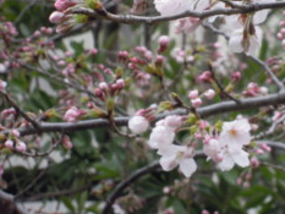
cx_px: 229
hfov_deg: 7.3
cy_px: 48
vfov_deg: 5.5
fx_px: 2224
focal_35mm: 270
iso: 400
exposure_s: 1/125
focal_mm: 25
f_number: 6.6
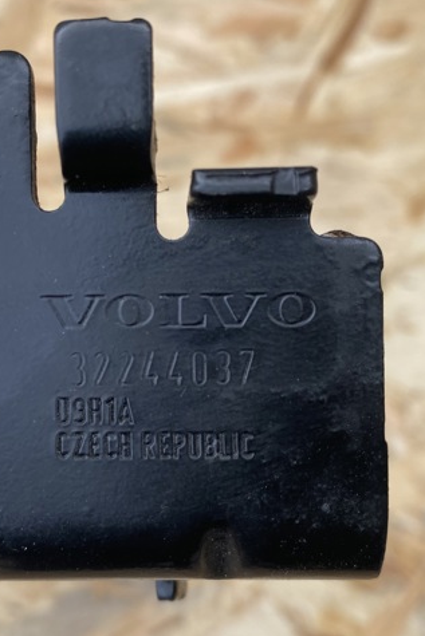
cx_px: 66
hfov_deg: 36.2
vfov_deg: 54.4
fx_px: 619
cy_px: 320
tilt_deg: -64.8
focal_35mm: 35
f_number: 1.8
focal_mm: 4.25
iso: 32
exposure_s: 1/415
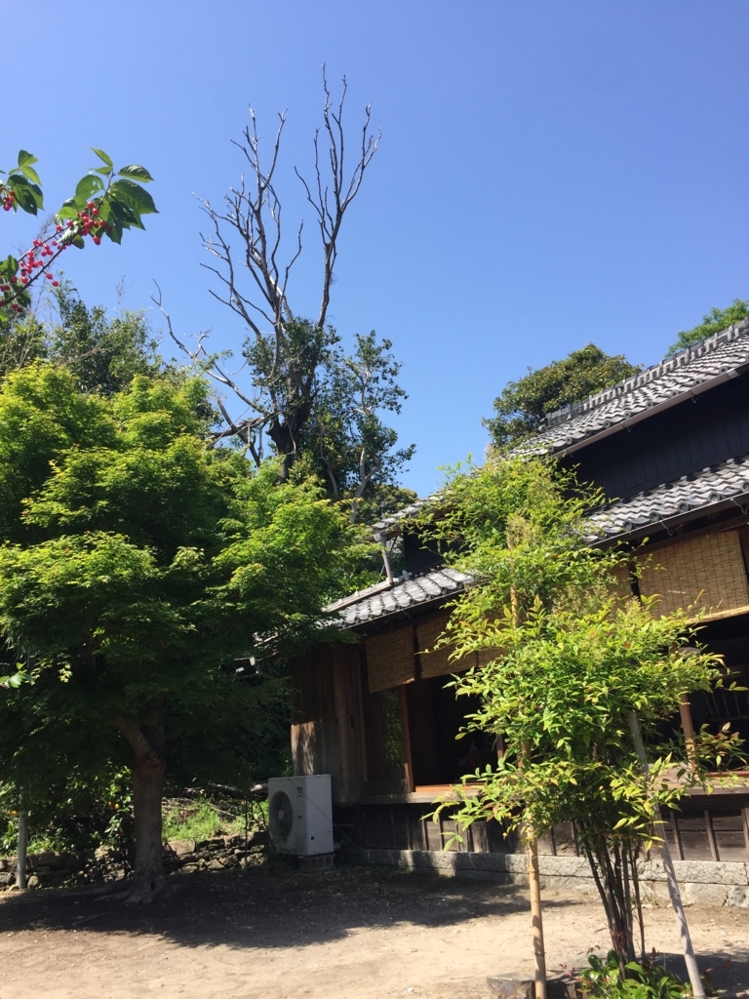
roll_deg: +4.3
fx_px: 837
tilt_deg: +18.1
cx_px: 374
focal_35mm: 29
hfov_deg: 48.2
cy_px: 500
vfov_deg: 61.7
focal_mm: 4.15
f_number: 2.2
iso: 32
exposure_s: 1/964
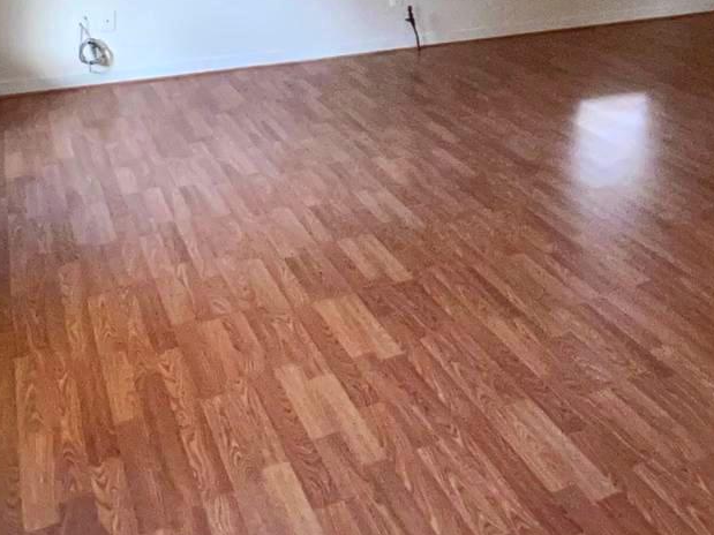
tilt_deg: -9.2
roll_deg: -0.5
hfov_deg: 42.1
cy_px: -27
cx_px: 562
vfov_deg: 30.6
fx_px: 887
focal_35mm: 43
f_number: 1.8
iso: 250
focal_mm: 1.57
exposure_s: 1/75
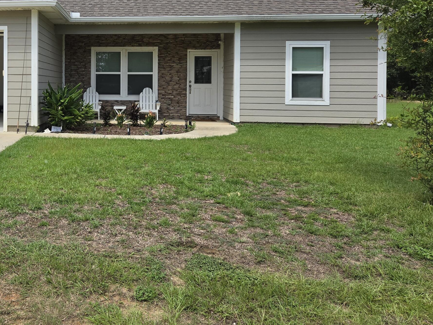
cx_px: 69
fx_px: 488
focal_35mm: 39
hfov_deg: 44.8
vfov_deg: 36.2
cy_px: 95
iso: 80
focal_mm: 5.4
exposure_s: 1/3935
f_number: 1.8
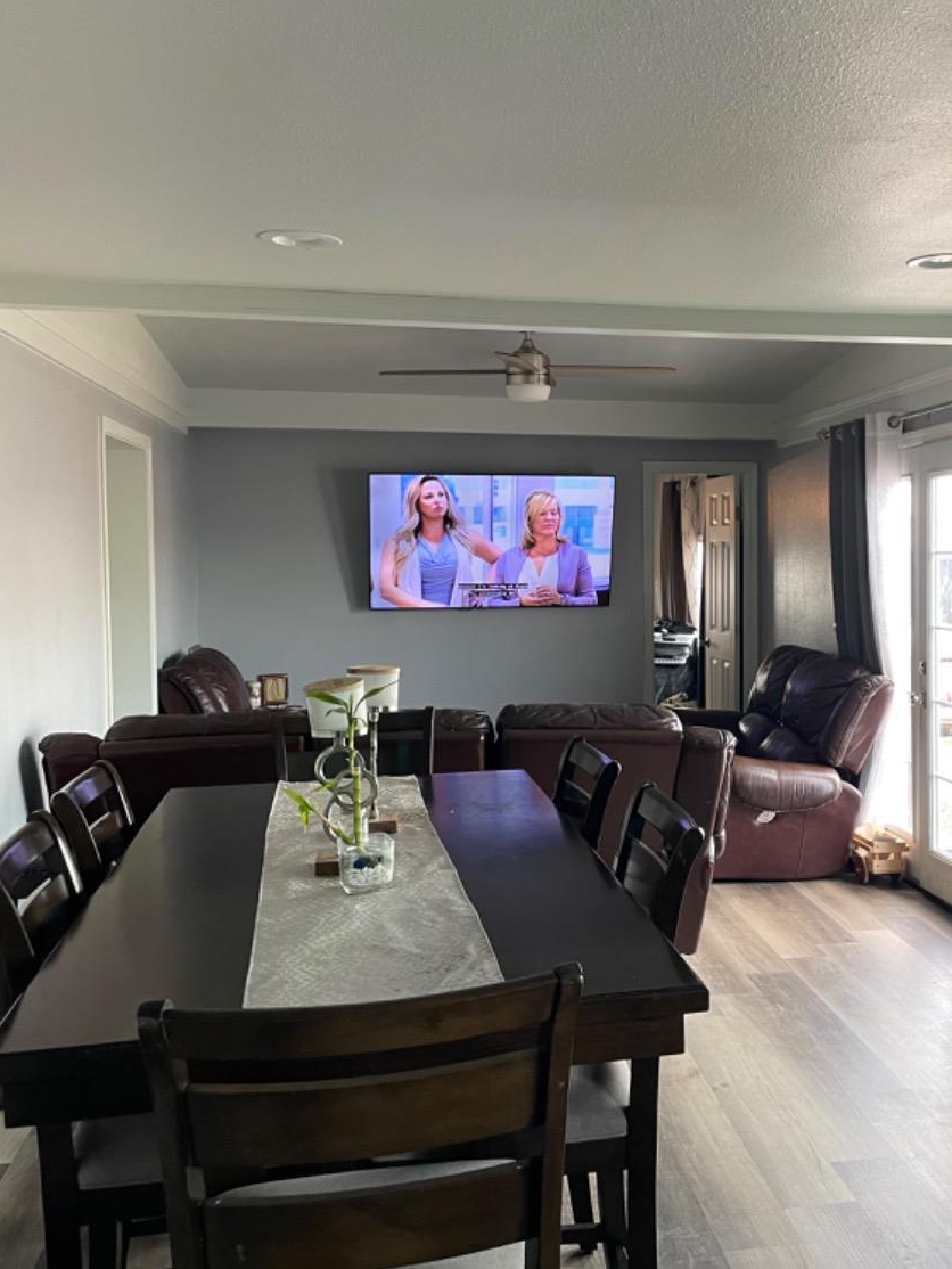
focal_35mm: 35
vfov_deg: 52.6
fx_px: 1283
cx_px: 640
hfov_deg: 40.2
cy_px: 636
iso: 125
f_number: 1.6
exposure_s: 1/70
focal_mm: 4.2
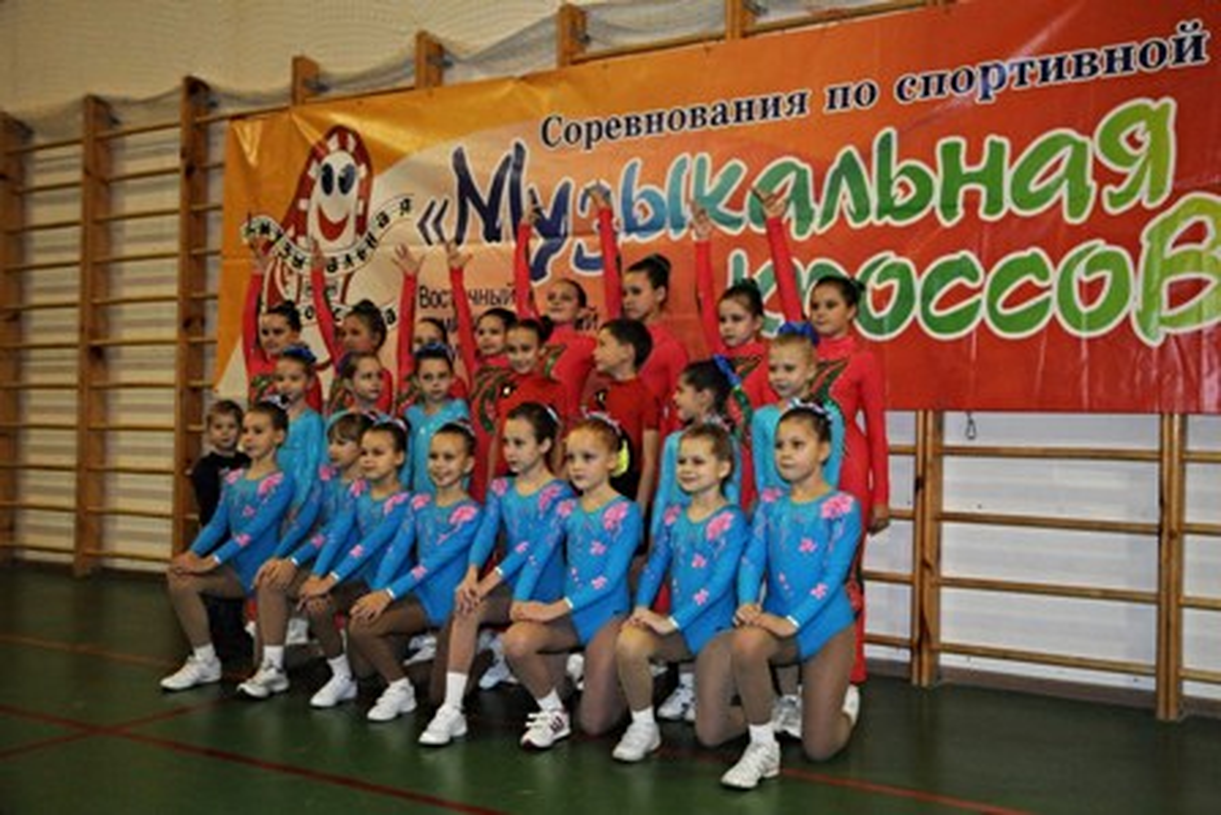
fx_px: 1272
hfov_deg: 51.3
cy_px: 408
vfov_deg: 35.5
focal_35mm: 38
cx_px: 610
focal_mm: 25
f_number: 4
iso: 2000
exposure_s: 1/250
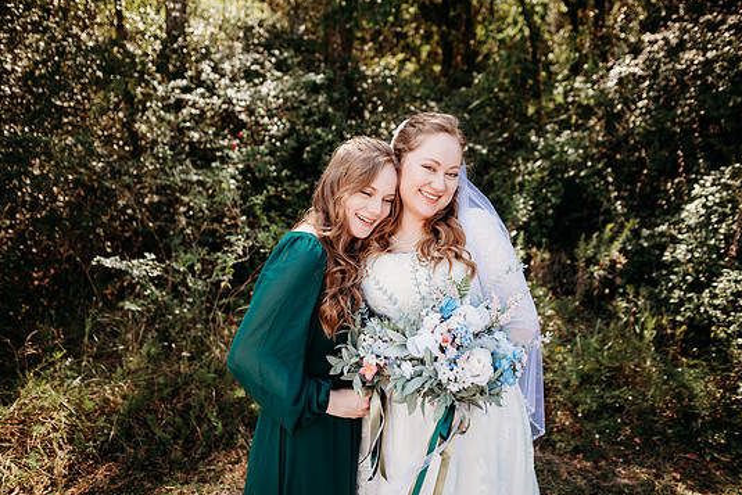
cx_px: 380
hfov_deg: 69.4
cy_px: 242
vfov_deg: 49.6
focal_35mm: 26
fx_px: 536
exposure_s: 1/800
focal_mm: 24
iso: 100
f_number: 2.2
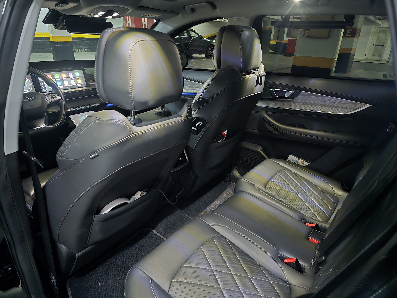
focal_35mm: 23
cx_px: 198
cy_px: 149
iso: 3200
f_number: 1.7
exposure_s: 1/15
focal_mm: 6.3
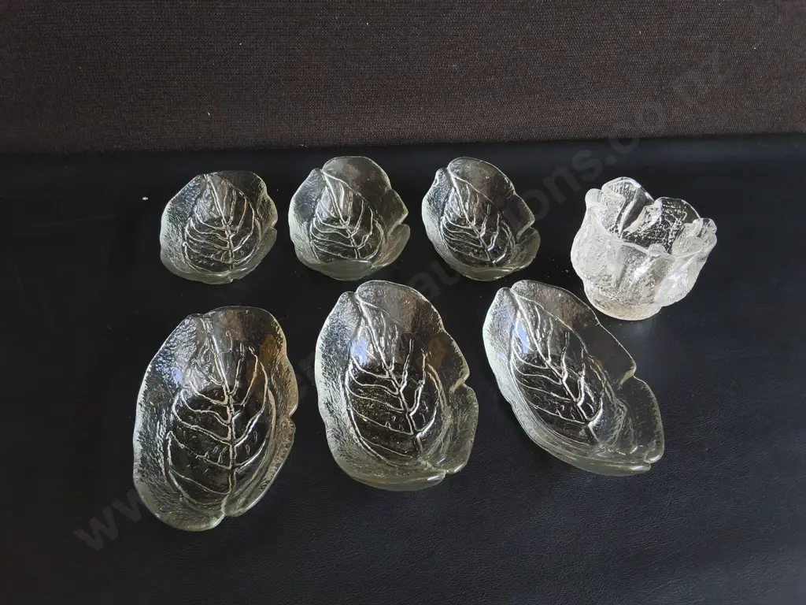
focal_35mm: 27
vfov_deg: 51.4
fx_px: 629
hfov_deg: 65.3
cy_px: 302
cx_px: 403
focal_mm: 2.87
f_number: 2
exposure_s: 1/100
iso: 64
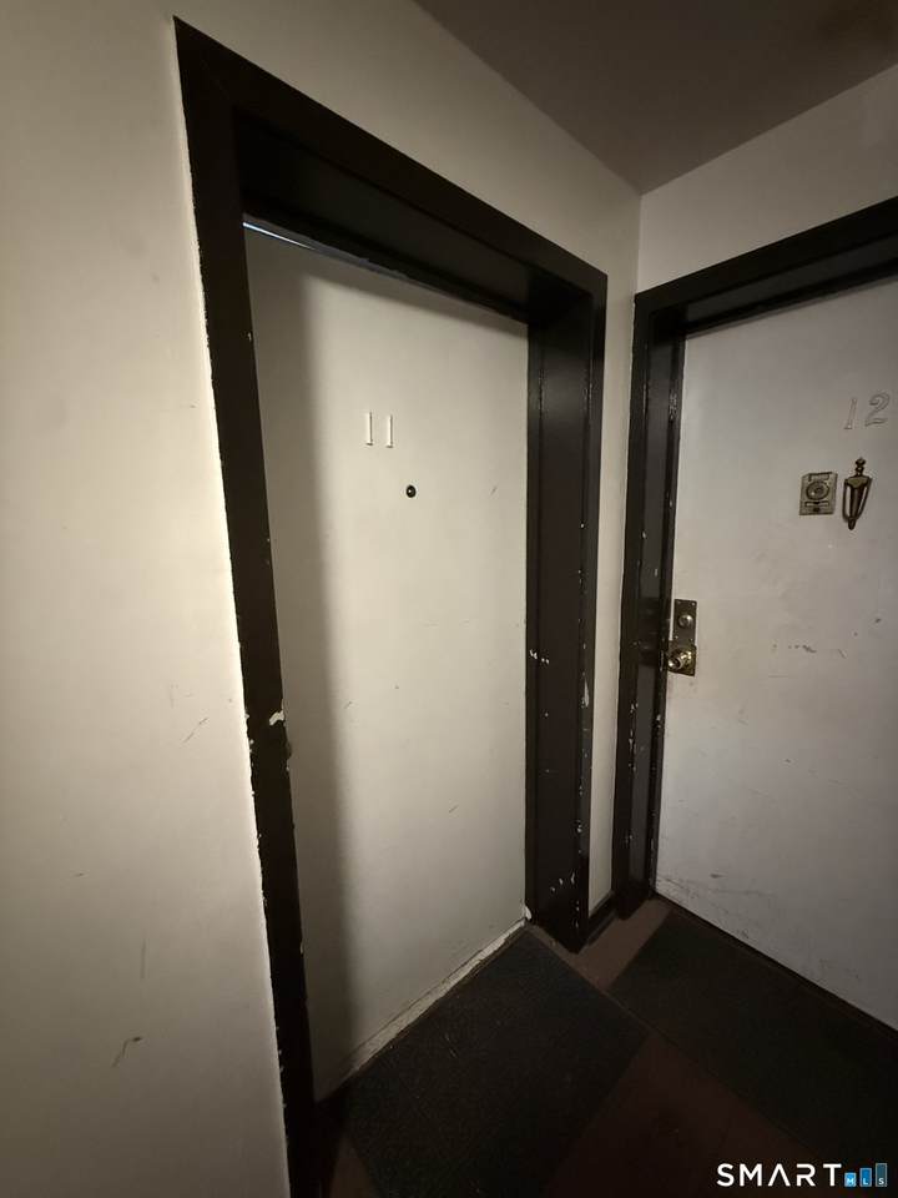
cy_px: 599
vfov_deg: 102.1
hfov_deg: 85.7
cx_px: 449
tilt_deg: -9.9
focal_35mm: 14
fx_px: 484
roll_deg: +1.8
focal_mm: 2.22
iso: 1250
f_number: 2.2
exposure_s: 1/30
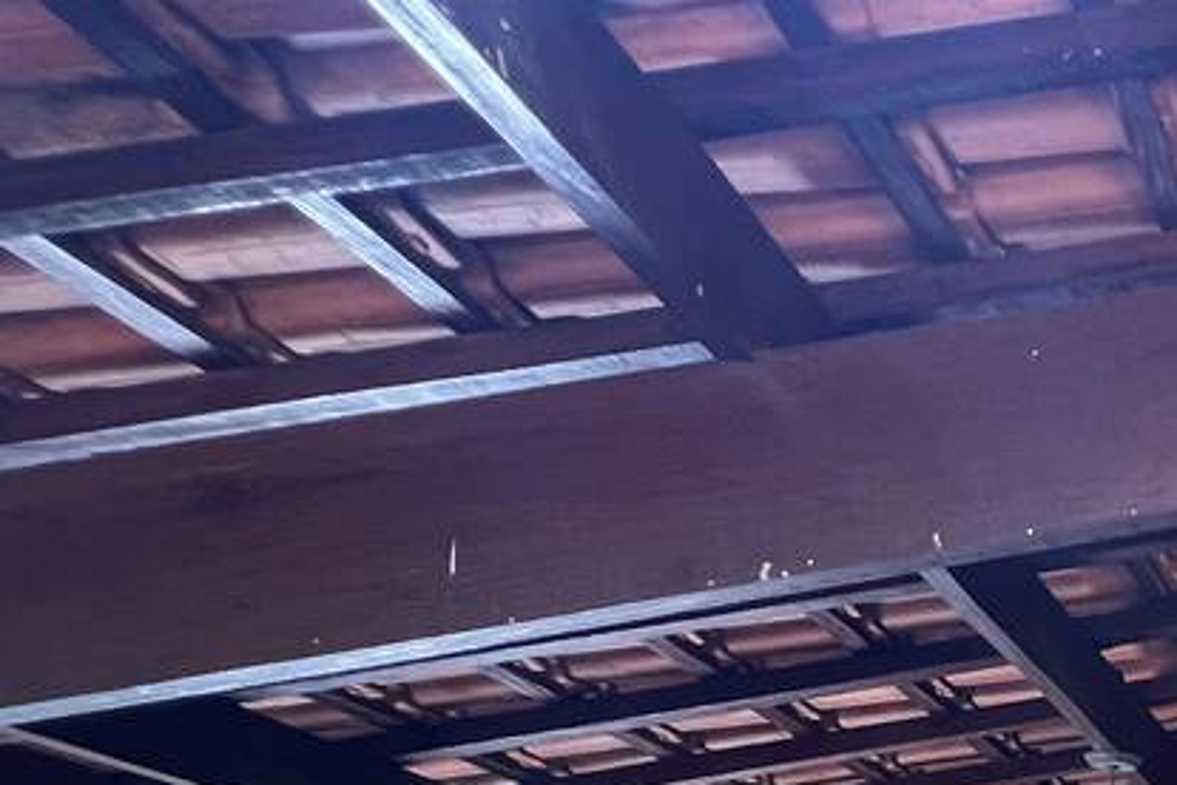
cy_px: 1126
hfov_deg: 29.4
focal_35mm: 47
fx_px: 1537
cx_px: 1683
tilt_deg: +2.2
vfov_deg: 23.7
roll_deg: -0.2
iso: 200
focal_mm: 1.57
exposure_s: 1/99
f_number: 1.8
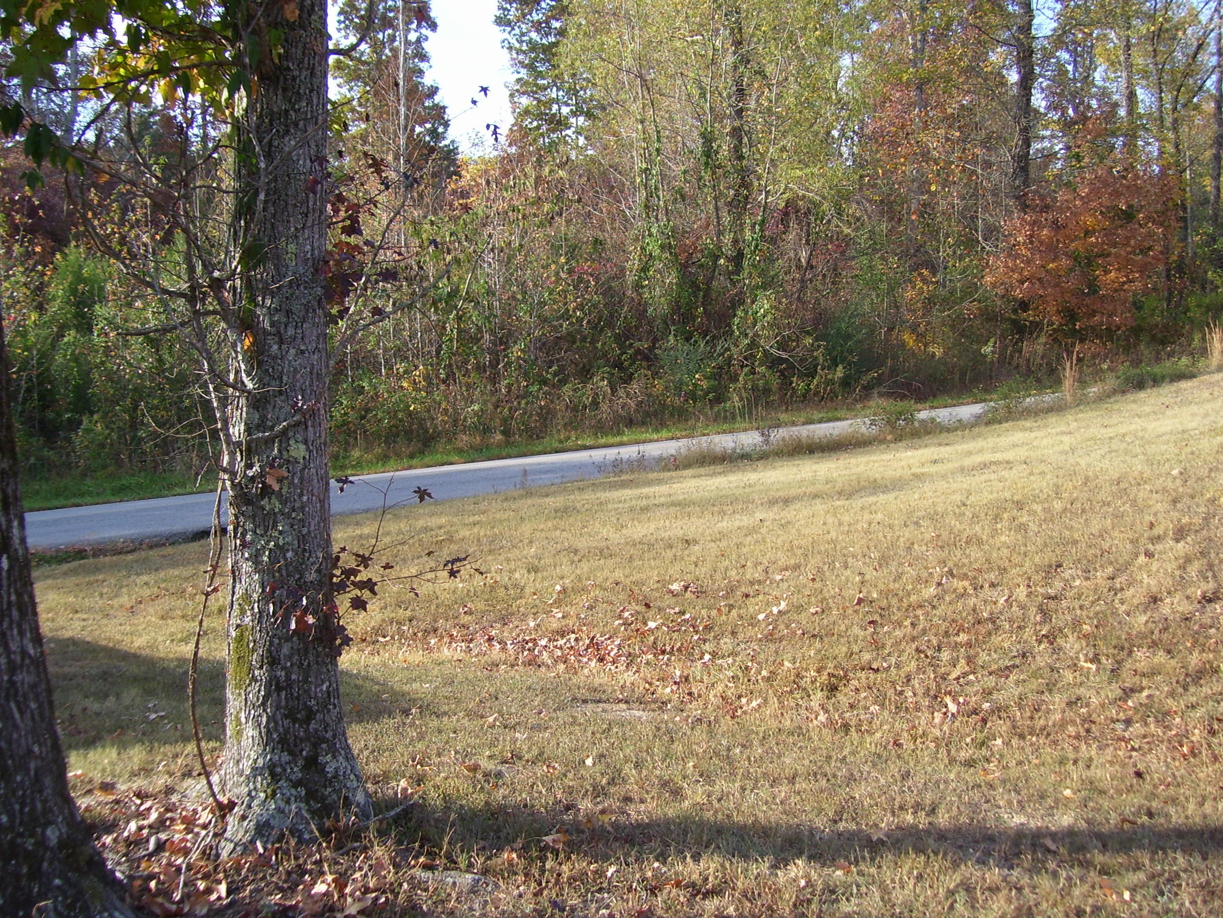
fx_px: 1307
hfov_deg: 50.1
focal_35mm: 37
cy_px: 459
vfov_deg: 38.7
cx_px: 612
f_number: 2.7
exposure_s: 1/350
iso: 80
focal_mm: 6
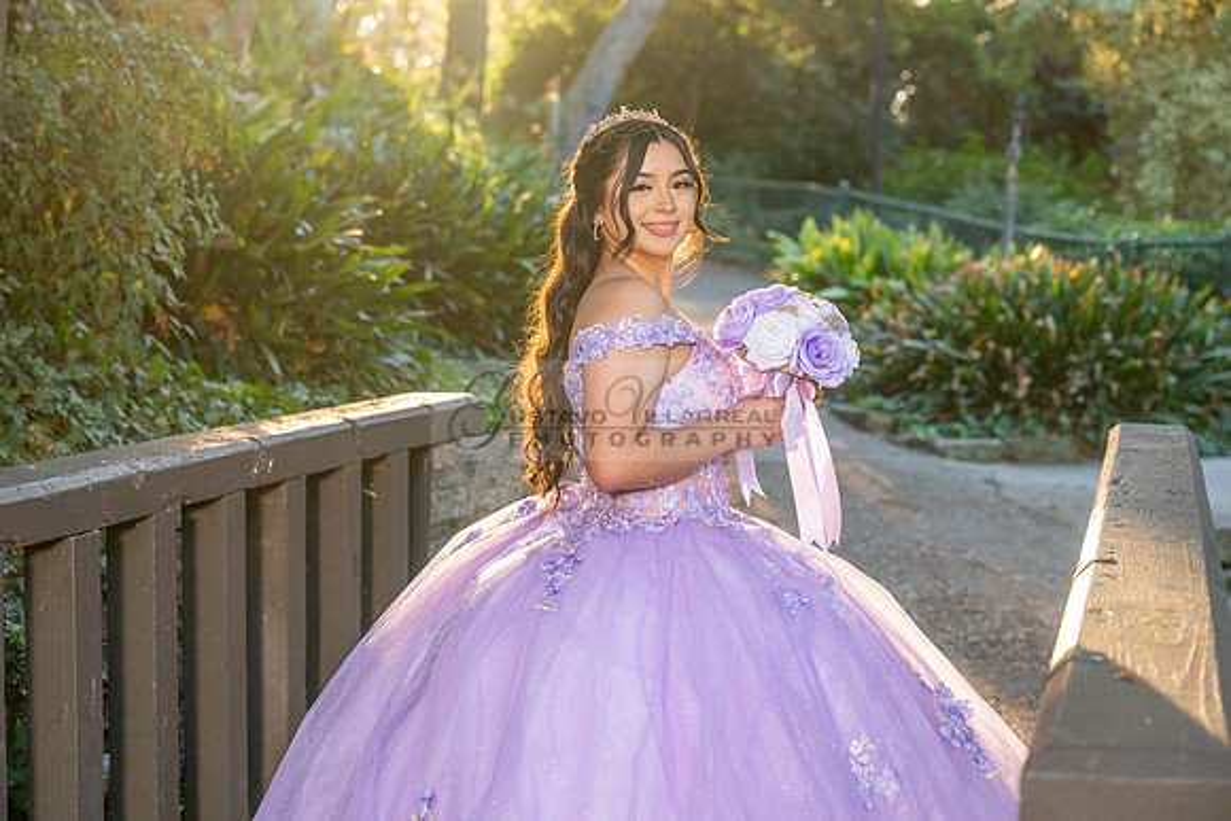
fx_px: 2395
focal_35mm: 70
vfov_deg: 19.5
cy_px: 410
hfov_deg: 28.8
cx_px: 616
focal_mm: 70
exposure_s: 1/200
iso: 400
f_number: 4.5
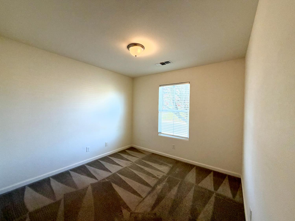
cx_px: 148
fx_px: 119
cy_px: 110
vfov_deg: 85.7
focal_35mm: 14
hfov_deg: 102.1
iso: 200
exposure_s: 1/60
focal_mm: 2.22
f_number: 2.2
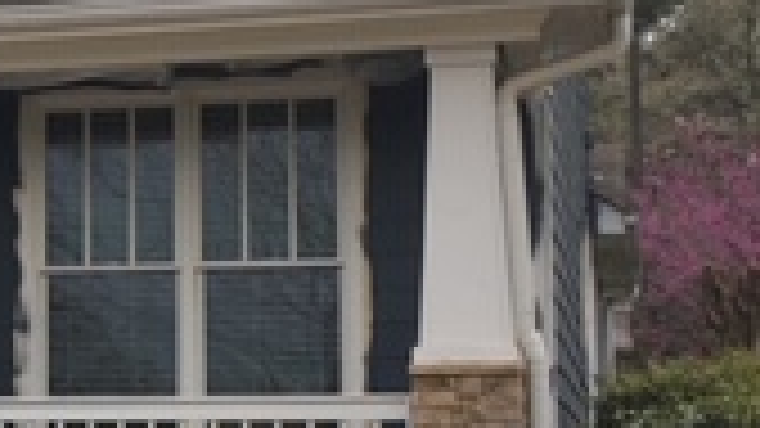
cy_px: 275
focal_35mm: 120
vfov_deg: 10.1
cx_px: -283
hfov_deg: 16.7
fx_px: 2418
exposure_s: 1/455
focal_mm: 4.15
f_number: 2.2
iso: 25
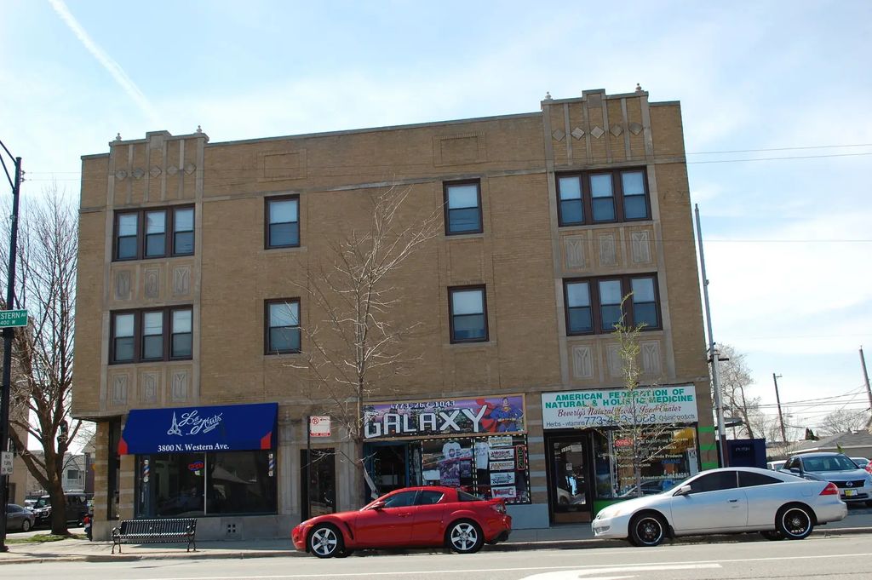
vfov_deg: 36.8
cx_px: 436
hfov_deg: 53.2
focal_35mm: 36
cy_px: 290
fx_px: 871
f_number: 8
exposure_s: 1/250
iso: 200
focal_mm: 24
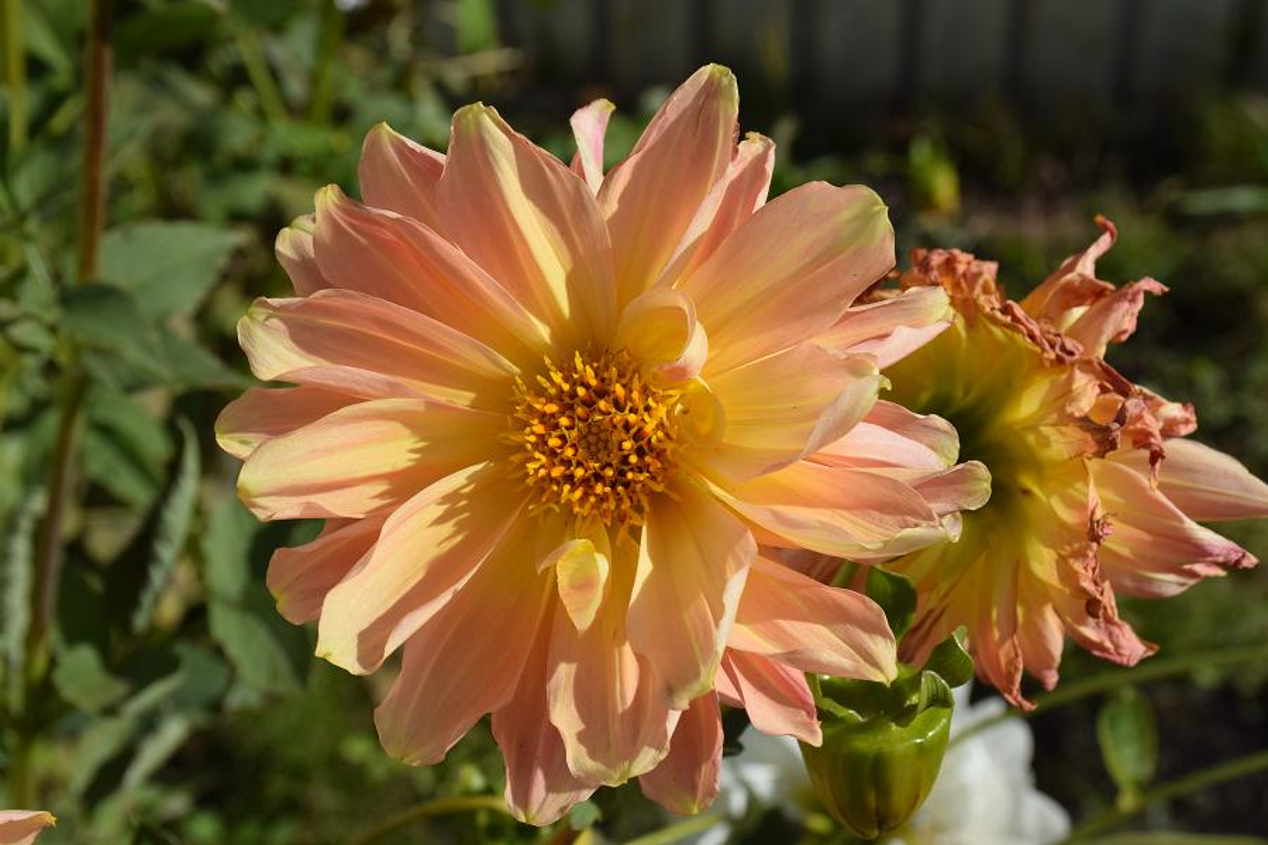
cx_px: 634
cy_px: 422
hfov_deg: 28.1
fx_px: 2536
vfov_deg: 18.9
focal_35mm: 72
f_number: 11
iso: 200
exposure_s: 1/500
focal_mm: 48
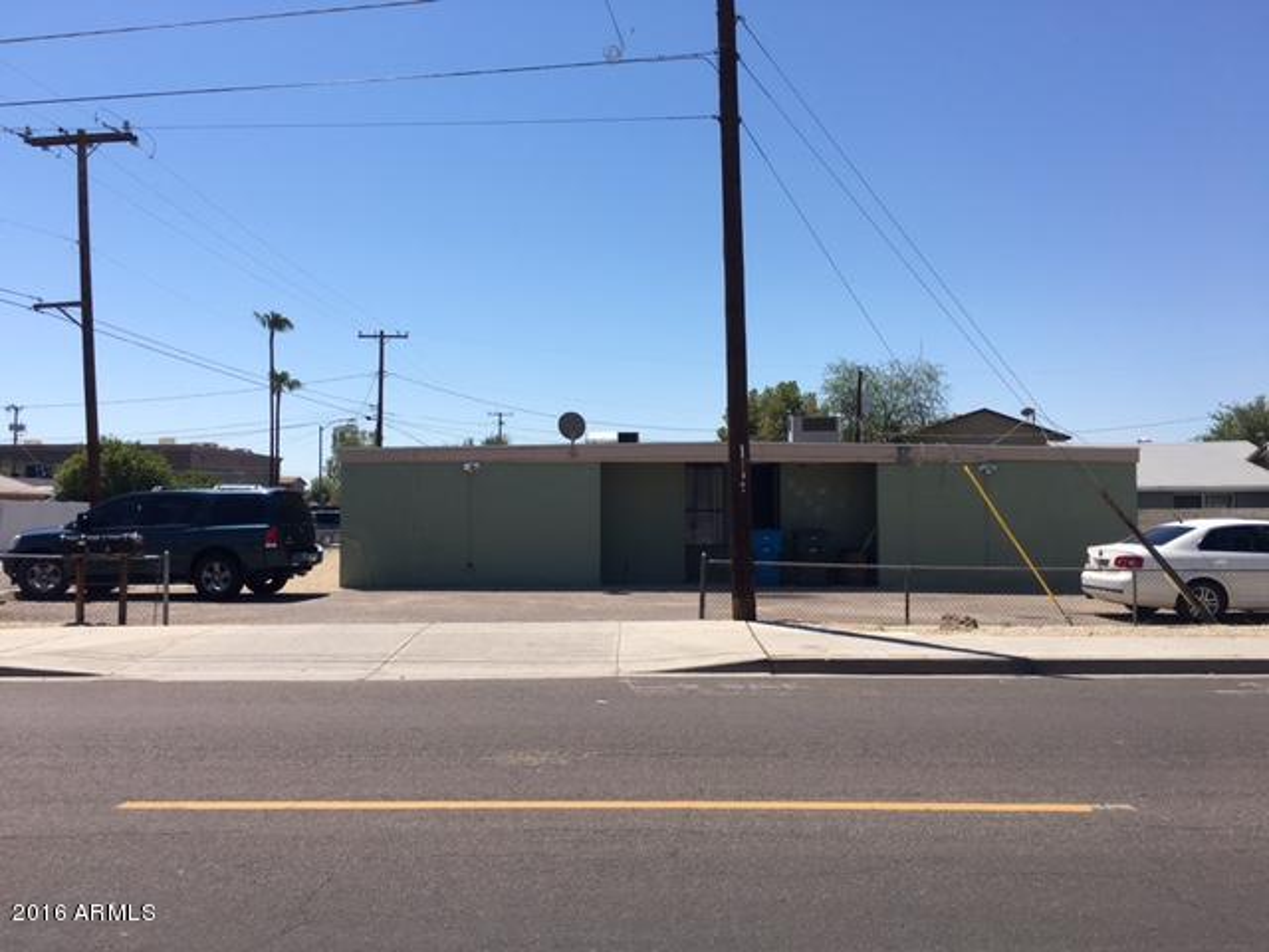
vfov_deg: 48.2
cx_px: 634
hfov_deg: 61.7
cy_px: 476
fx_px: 1063
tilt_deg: +4.1
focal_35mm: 29
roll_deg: -0.2
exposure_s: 1/1923
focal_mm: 4.15
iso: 25
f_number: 2.2
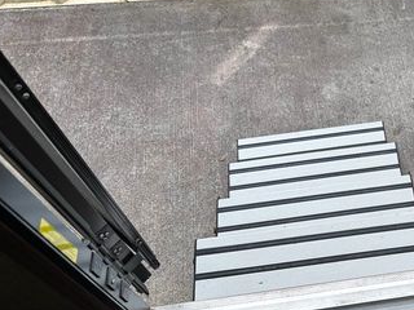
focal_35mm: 48
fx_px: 574
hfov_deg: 36.8
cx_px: 383
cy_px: 66
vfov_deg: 29.6
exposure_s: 1/836
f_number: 1.78
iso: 80
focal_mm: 6.86
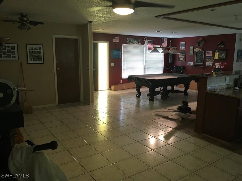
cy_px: 90
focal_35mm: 29
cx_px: 121
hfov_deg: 61.7
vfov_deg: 48.2
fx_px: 203
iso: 100
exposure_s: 1/30
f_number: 2.2
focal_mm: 4.15
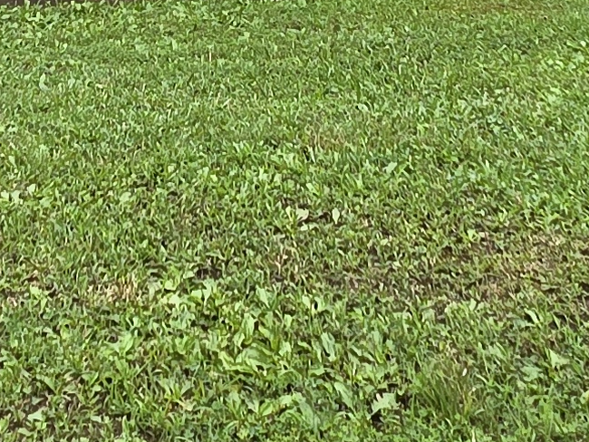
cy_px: -422
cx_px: 211
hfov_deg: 24.3
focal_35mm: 80
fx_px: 1362
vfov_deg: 15.2
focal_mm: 2.2
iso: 50
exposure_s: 1/818
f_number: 2.2
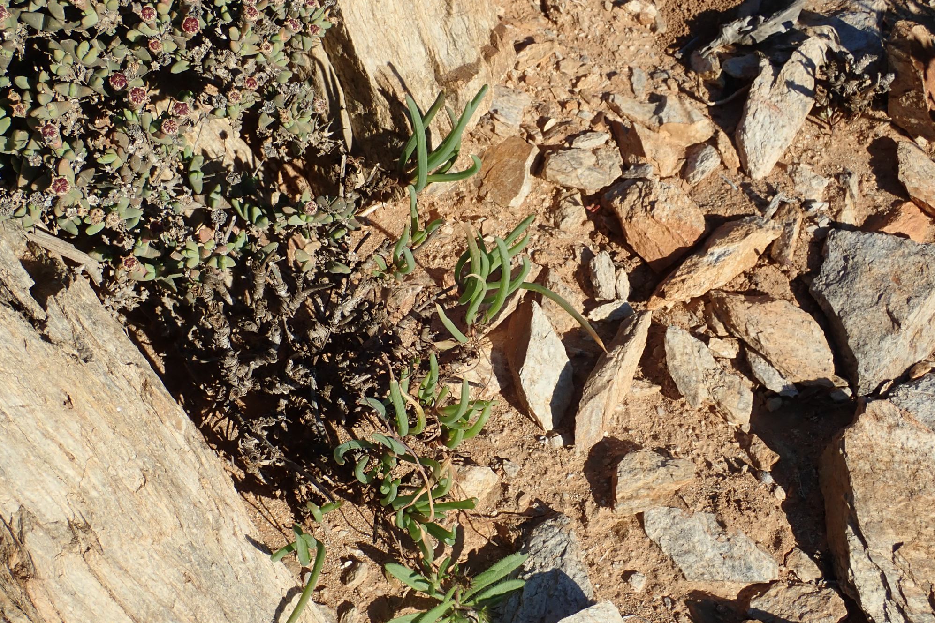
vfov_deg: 28.1
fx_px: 1247
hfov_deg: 41.1
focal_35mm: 48
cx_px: 469
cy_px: 335
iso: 100
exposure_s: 1/500
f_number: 4.5
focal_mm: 8.41
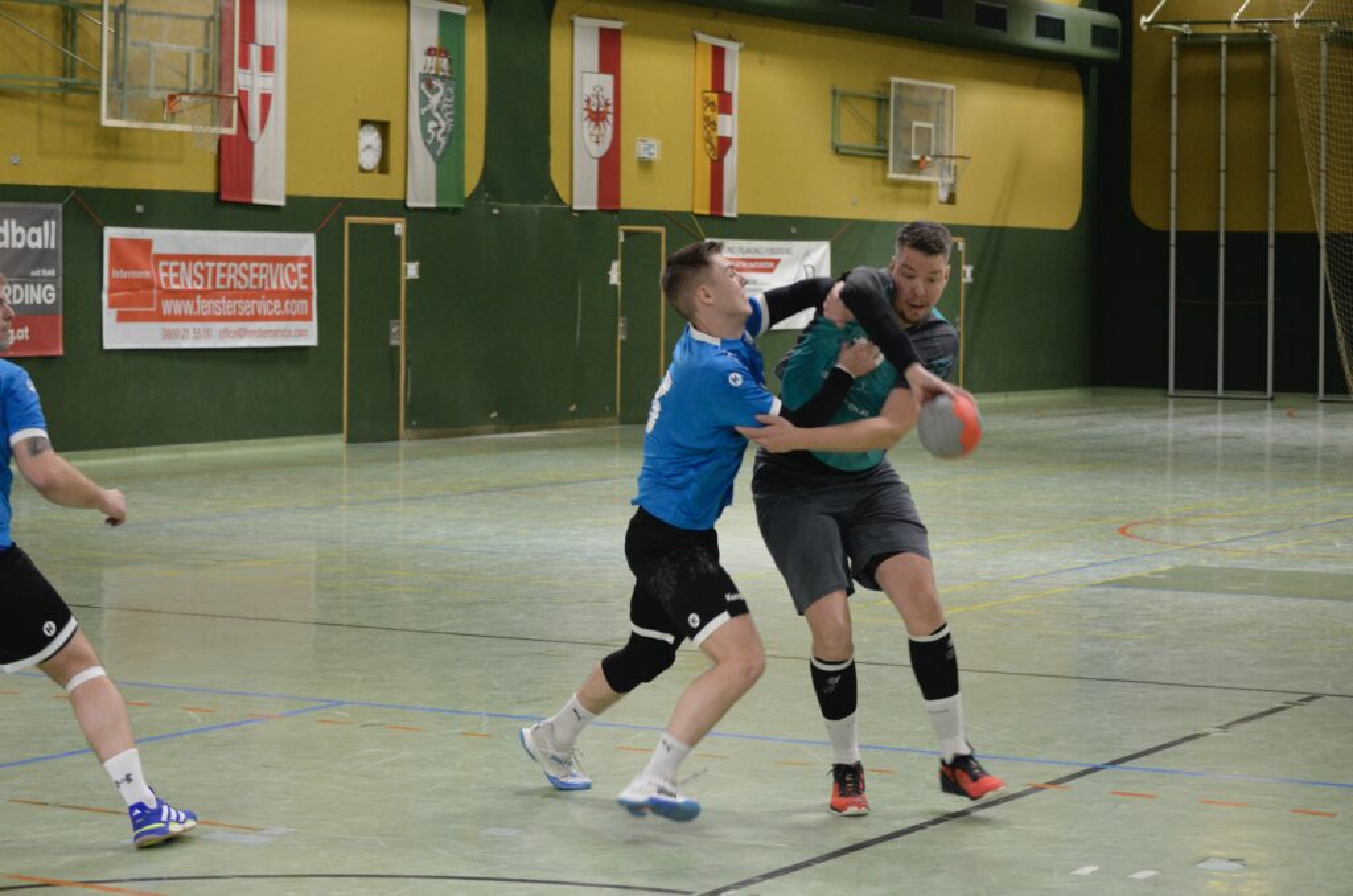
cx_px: 676
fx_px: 3094
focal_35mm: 82
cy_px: 448
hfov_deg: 24.7
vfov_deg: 16.5
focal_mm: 55
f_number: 4.2
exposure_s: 1/200
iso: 1600
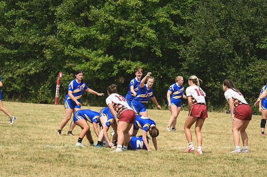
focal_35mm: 285
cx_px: 134
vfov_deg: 4.8
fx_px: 2112
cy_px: 88
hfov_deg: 7.2
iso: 125
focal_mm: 190
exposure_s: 1/1000
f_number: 5
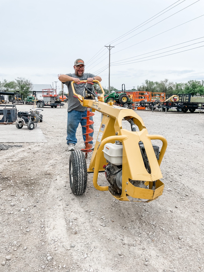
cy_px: 136
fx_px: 204
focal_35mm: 26
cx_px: 102
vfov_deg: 67.3
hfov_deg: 53.1
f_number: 1.6
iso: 32
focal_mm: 4.2
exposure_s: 1/2200
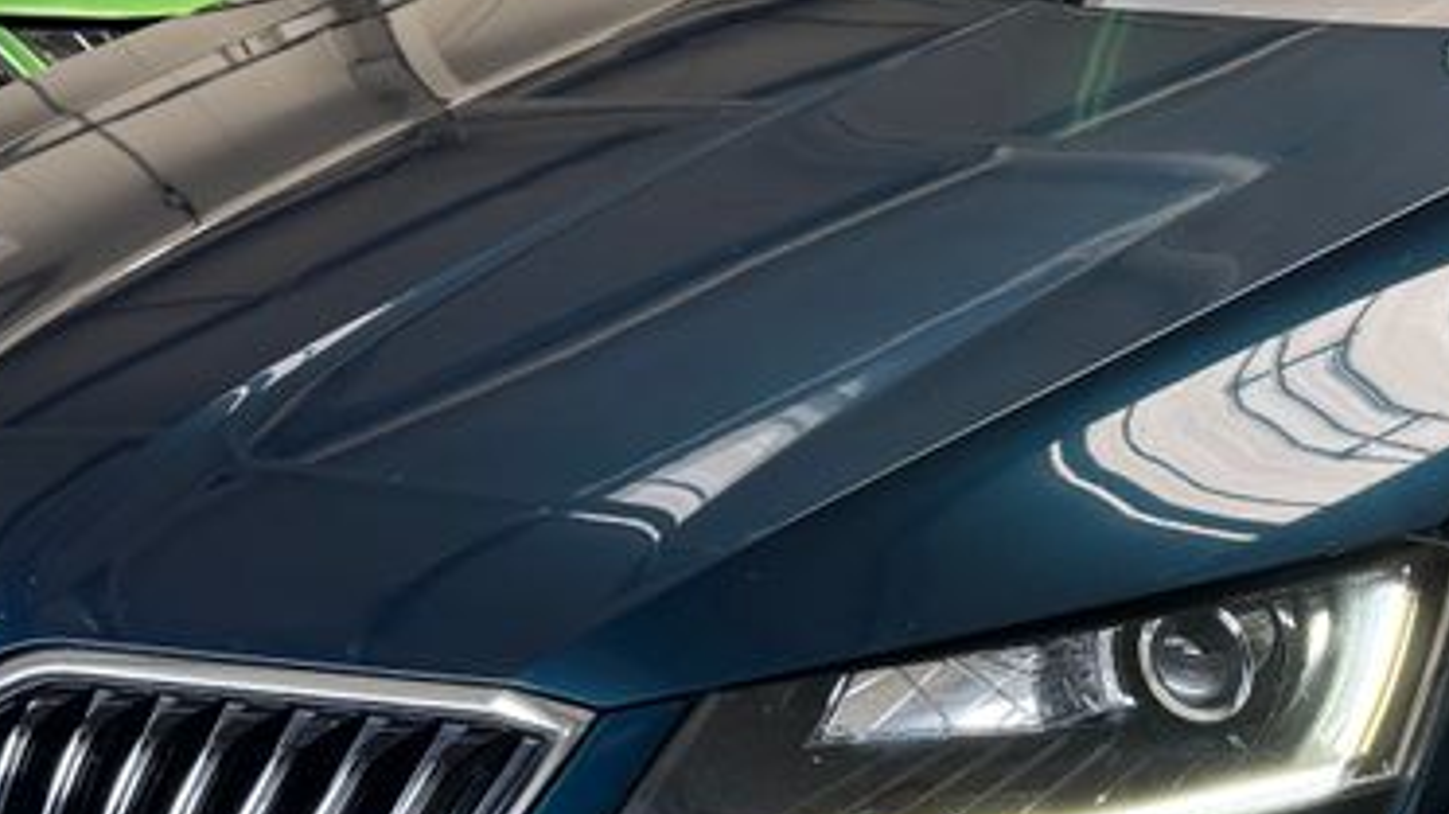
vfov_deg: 16.7
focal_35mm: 72
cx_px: 1250
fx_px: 2766
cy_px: 370
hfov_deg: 28.4
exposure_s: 1/121
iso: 160
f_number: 1.78
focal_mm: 6.76
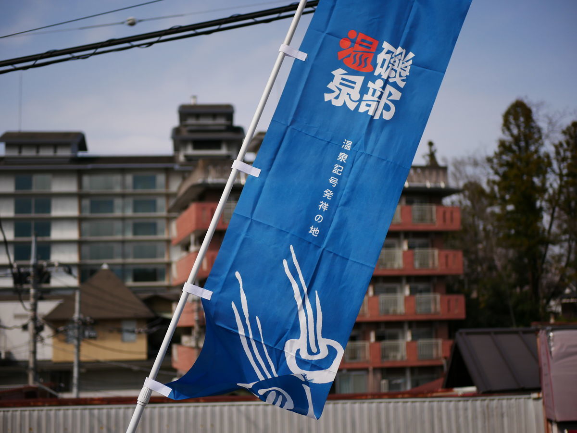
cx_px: 288
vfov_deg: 29.1
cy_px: 216
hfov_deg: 38.2
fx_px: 834
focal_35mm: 50
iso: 200
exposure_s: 1/10000
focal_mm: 25
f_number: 1.7
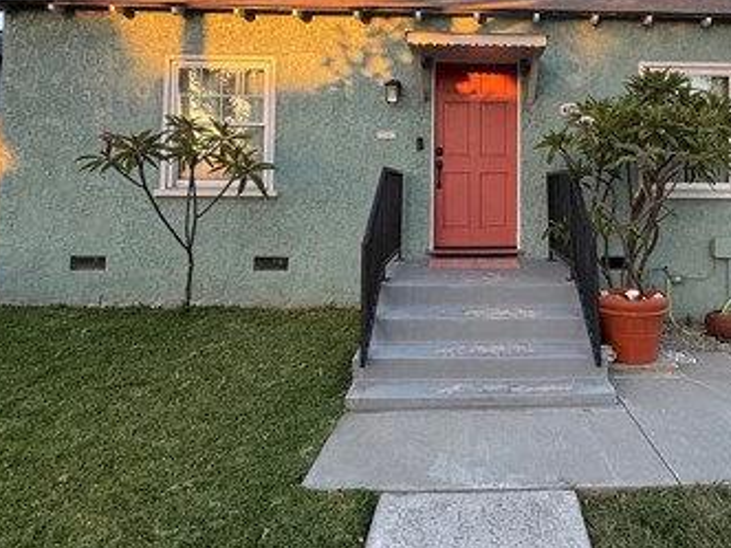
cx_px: 498
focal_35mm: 27
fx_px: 570
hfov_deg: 63.4
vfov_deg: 50.0
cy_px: 163
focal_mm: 2.22
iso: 64
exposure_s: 1/134
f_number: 2.2
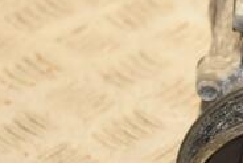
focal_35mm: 254
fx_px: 1716
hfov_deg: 8.0
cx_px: 284
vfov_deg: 5.4
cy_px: 102
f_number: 5
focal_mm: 52
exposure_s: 1/200
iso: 800
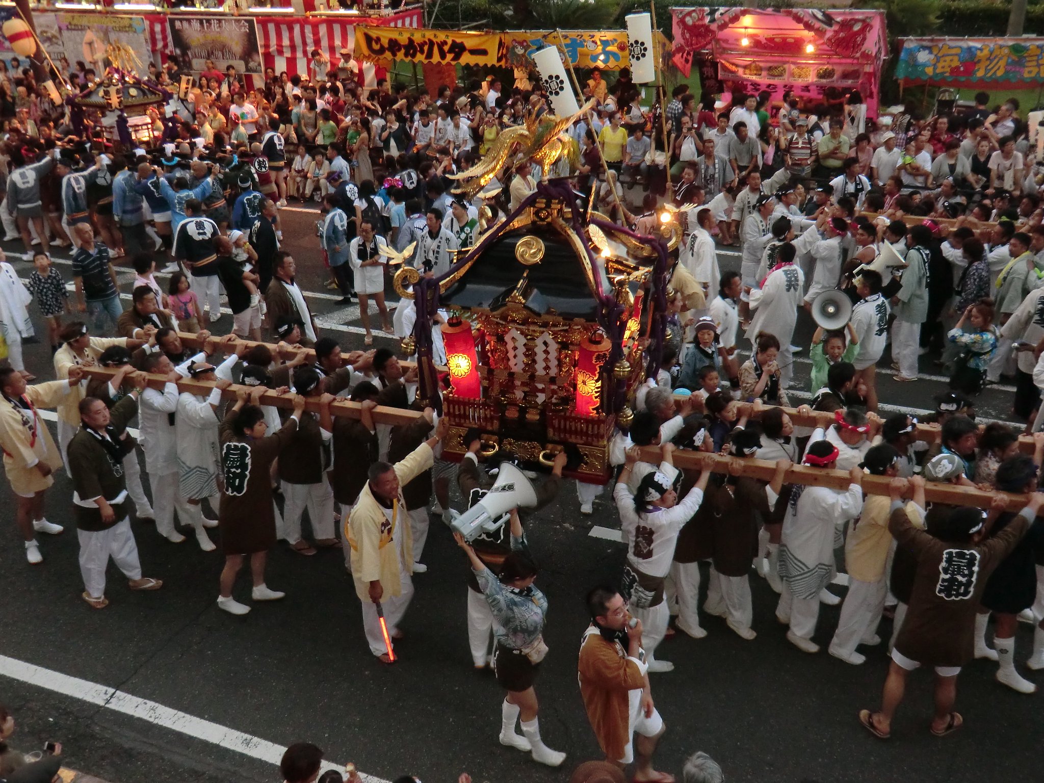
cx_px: 522
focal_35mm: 34
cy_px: 392
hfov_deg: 54.0
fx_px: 1025
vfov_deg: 41.8
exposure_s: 1/60
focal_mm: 6.1
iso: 400
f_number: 3.6
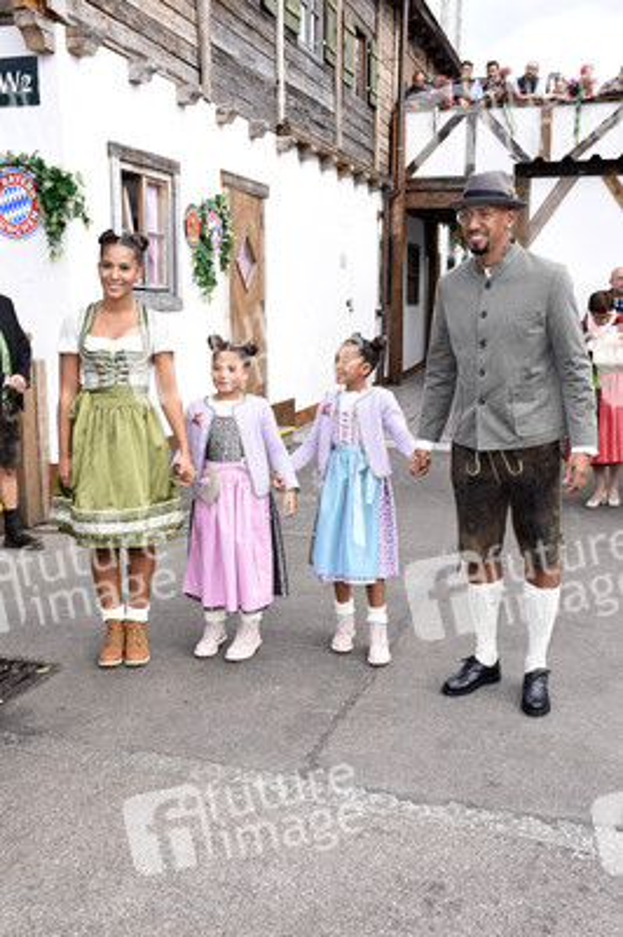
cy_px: 468
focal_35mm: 34
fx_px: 897
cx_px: 312
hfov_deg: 38.3
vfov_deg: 55.1
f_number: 8
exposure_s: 1/160
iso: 320
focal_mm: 23
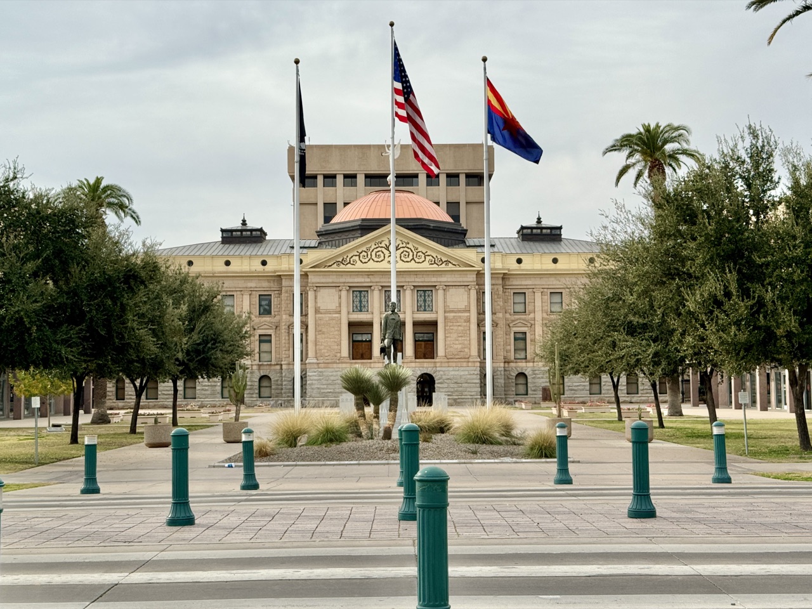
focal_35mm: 48
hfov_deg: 39.7
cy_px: 304
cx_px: 406
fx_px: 1126
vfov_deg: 30.3
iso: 64
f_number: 1.78
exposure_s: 1/3425
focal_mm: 6.86
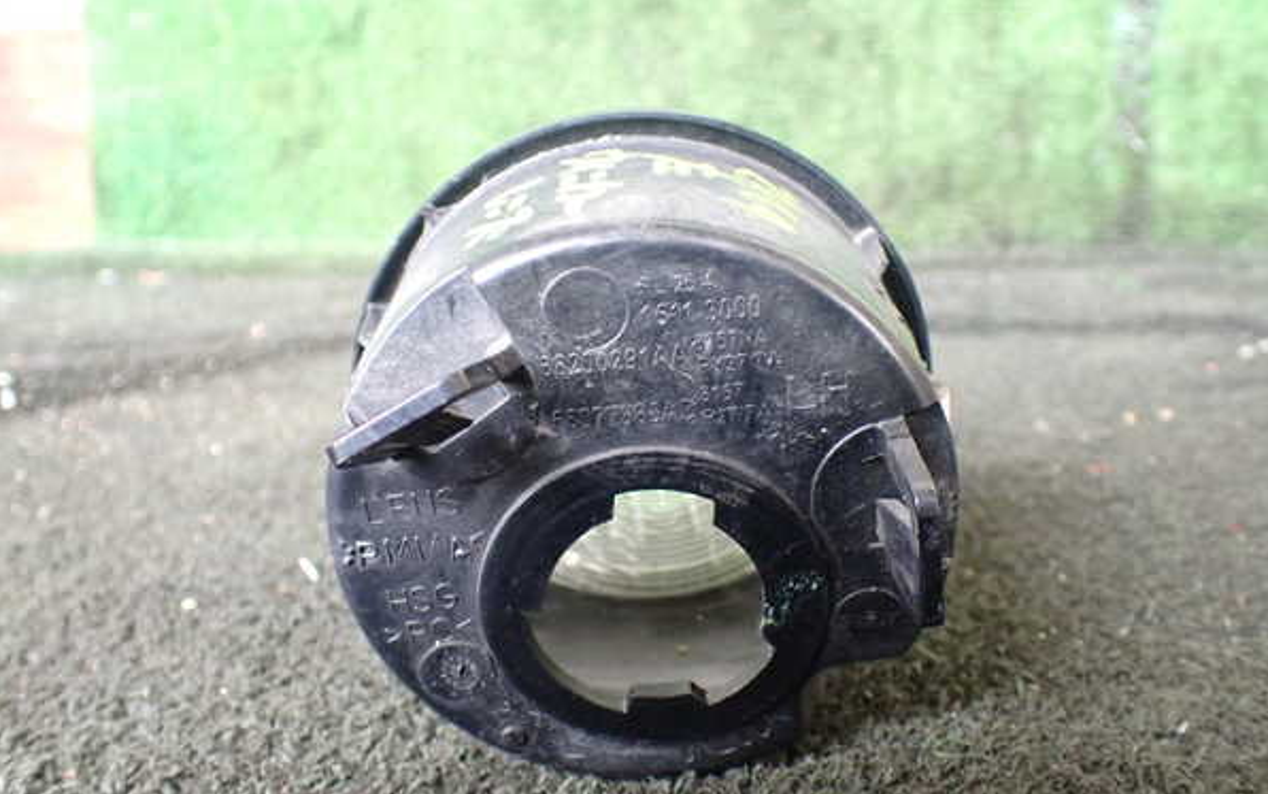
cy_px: 407
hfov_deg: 59.6
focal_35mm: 32
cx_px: 632
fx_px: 1106
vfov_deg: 39.5
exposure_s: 1/80
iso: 800
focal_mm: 5.4
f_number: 2.3
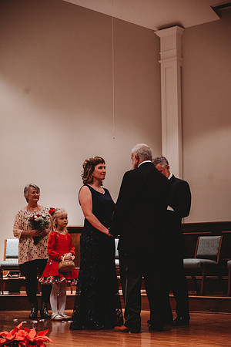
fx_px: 751
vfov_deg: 26.0
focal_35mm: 78
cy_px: 174
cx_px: 116
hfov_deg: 17.5
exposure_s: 1/200
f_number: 4
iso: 2500
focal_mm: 78
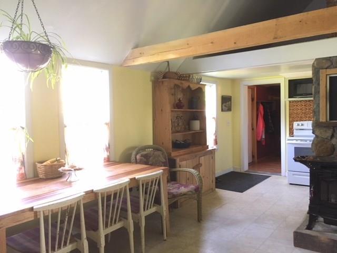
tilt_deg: -3.9
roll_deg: +1.9
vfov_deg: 48.2
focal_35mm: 29
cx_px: 168
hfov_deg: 61.7
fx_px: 282
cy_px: 126
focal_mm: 4.15
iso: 200
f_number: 2.2
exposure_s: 1/17
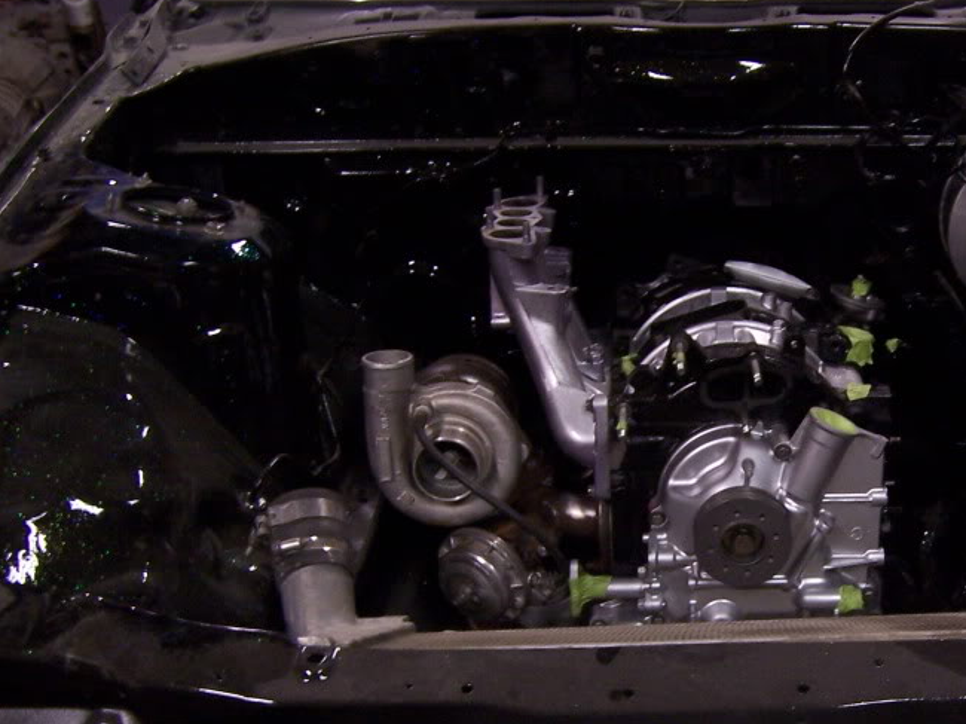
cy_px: 501
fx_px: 1451
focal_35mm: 52
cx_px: 736
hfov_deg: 35.9
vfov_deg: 27.8
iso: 140
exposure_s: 1/8
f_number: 3.4
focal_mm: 5.5
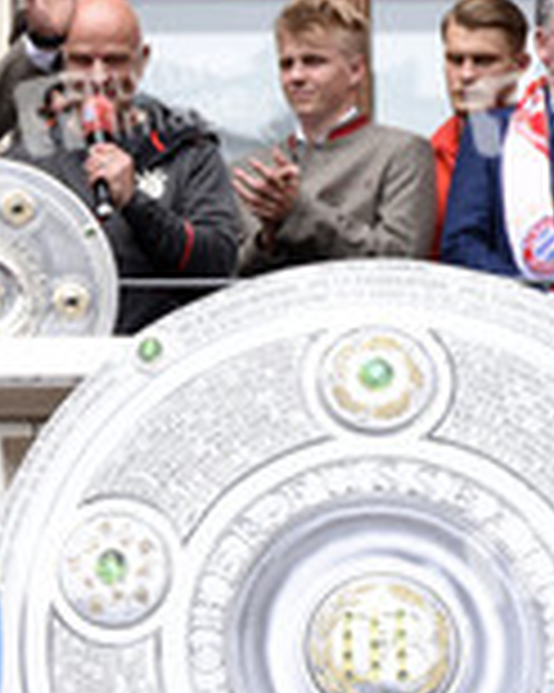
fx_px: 7591
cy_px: 441
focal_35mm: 370
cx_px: 11
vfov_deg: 5.2
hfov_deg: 4.2
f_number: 6.3
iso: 125
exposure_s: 1/160
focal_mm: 90
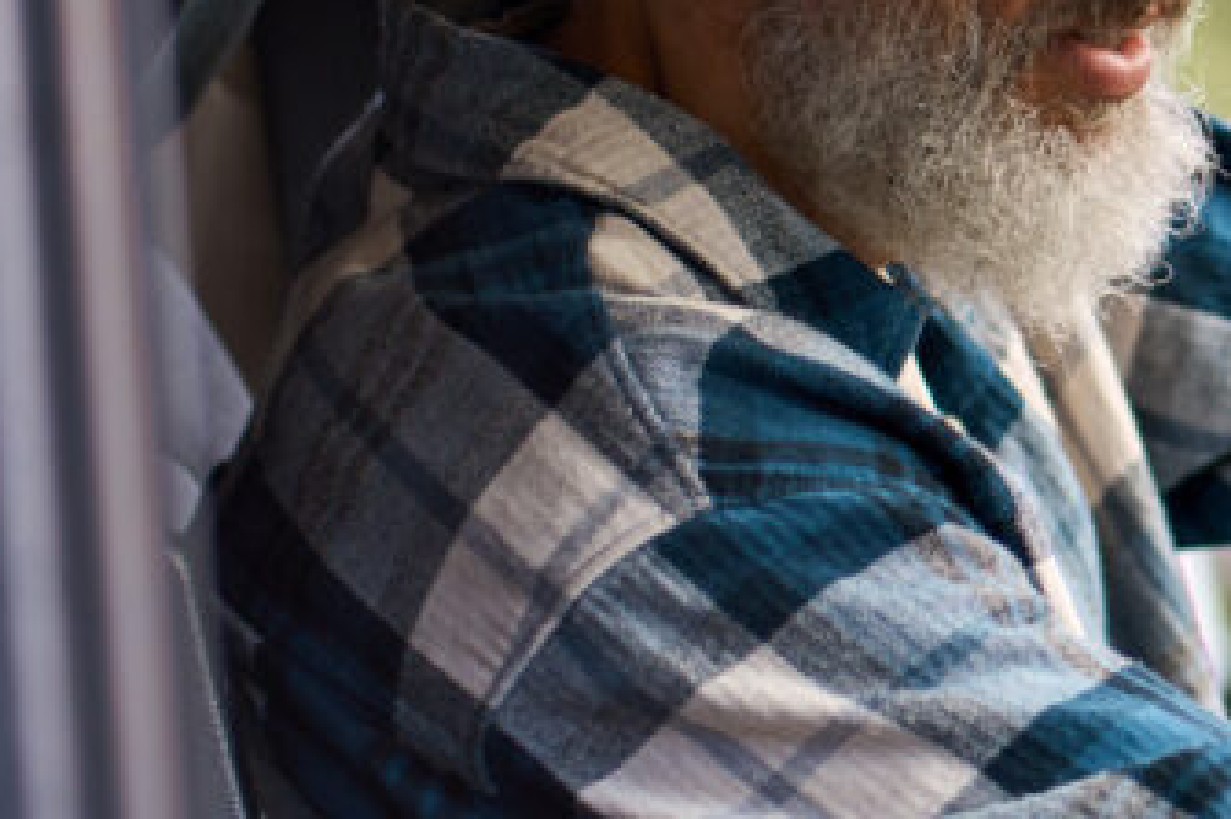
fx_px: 8886
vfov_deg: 5.3
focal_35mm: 260
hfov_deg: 7.8
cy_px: 222
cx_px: 1679
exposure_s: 1/250
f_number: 2.2
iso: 320
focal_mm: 85
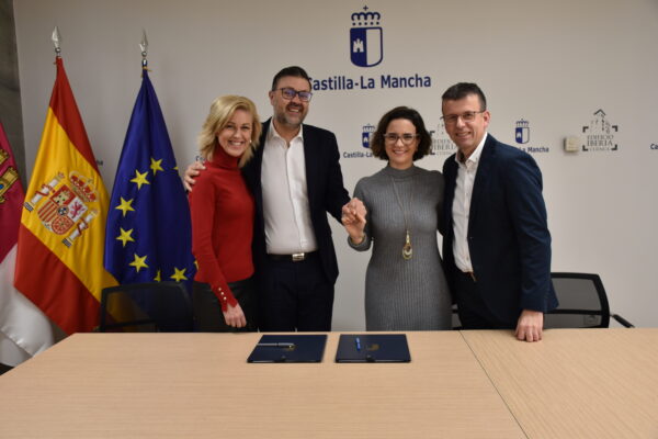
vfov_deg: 38.4
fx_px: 631
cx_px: 329
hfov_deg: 55.1
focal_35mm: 34
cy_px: 220
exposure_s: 1/60
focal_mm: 23
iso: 500
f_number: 4
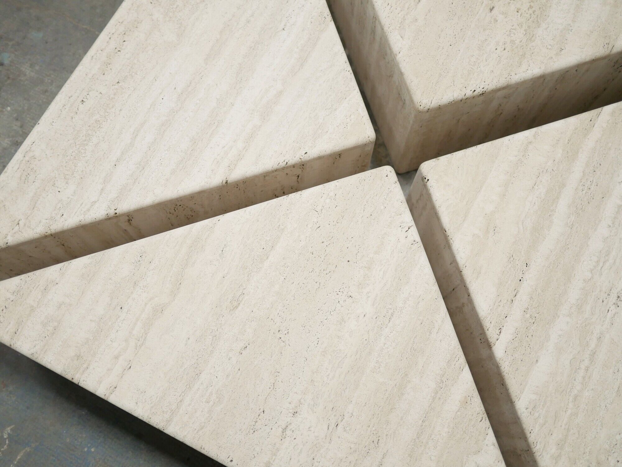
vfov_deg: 36.0
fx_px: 719
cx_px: 311
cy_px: 234
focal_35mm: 40
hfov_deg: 46.8
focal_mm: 20
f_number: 1.7
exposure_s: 1/60
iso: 800
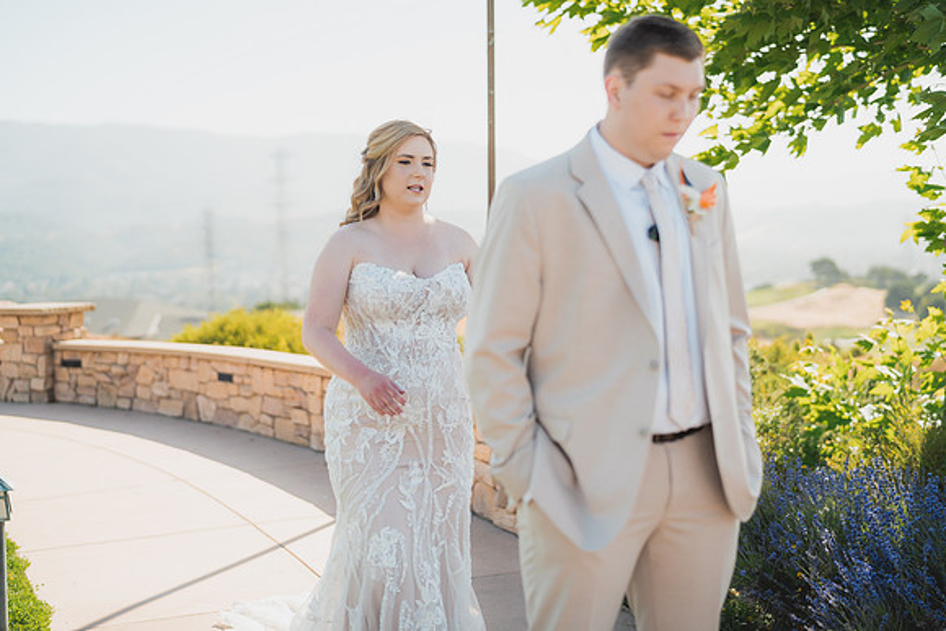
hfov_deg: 39.6
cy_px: 316
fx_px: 1314
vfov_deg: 27.0
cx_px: 473
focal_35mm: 50
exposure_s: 1/2000
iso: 125
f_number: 1.8
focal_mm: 50
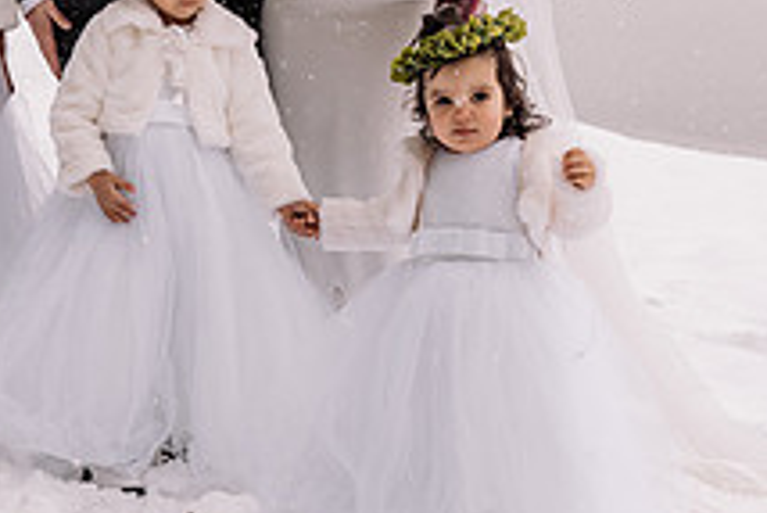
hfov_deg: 21.4
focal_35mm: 95
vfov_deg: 14.2
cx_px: 247
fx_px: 2025
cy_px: 27
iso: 1250
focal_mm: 35
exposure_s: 1/250
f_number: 5
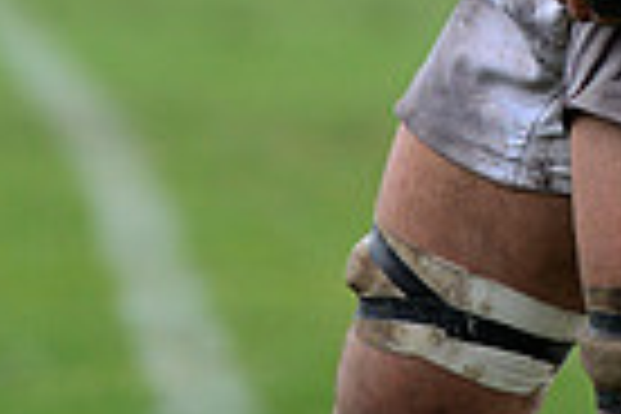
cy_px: -398
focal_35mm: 1135
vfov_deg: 1.2
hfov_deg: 1.8
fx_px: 19577
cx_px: 716
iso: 1250
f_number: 4
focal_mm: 270
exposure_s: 1/500
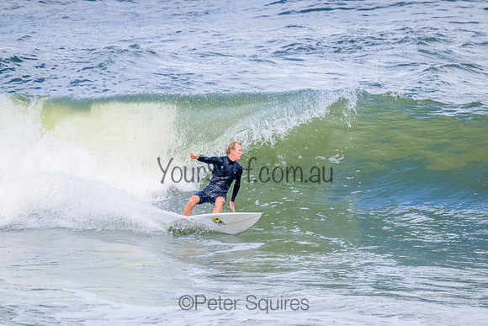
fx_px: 10846
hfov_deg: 2.6
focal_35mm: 800
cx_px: 244
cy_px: 163
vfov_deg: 1.7
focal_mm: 800
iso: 1400
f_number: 11
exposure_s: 1/2000
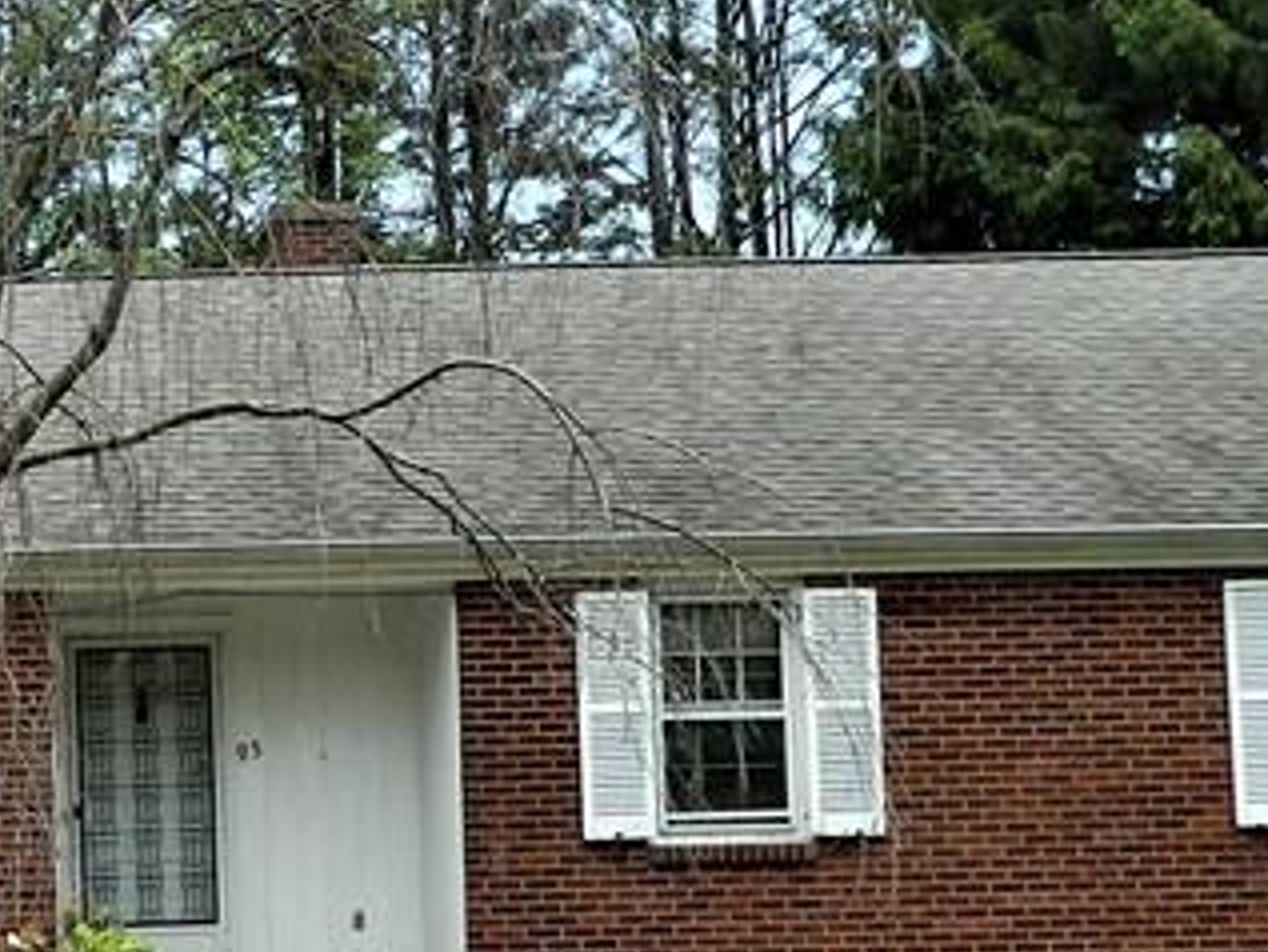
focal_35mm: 100
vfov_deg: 14.7
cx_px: -120
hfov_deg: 18.9
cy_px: 792
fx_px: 3664
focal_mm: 5.6
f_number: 3.2
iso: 80
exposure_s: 1/640
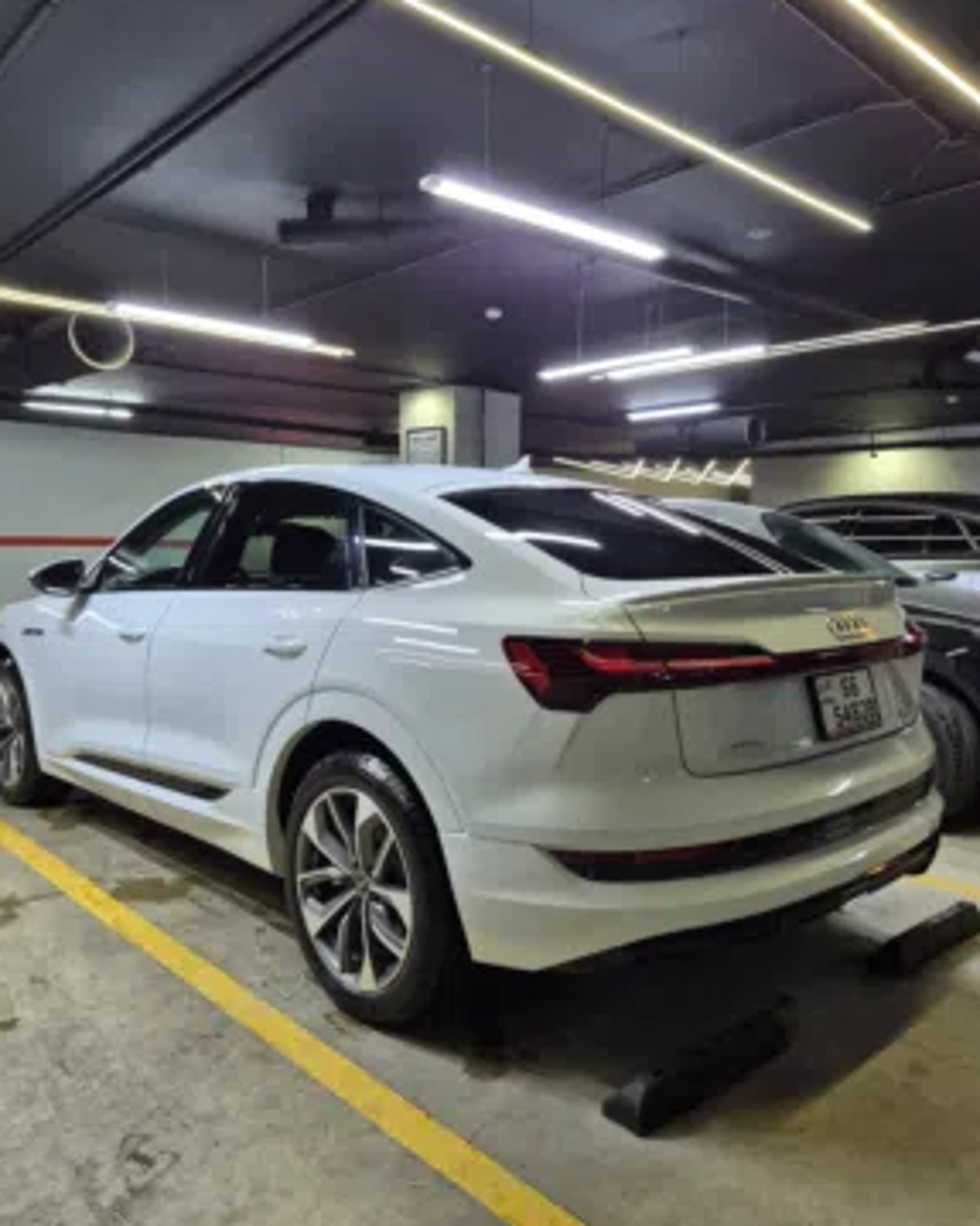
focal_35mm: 25
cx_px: 492
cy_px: 618
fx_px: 907
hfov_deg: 56.8
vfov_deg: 68.1
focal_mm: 5.4
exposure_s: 1/100
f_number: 1.8
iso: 125
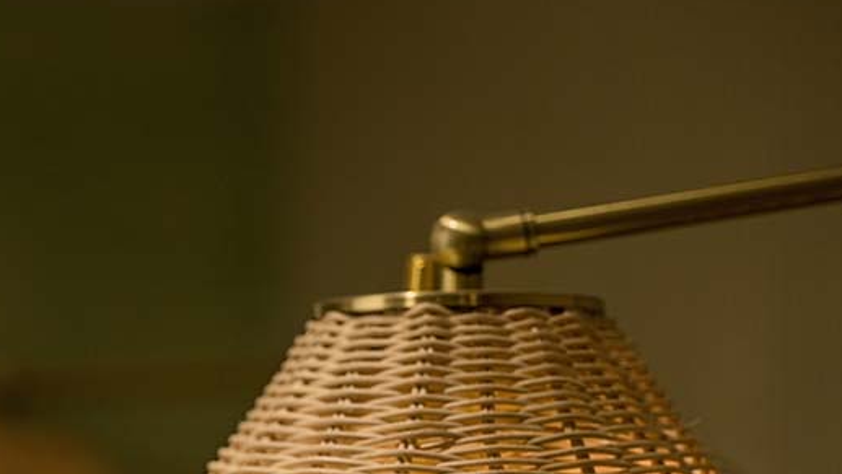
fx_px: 5426
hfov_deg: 8.9
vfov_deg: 5.0
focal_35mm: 243
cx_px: 215
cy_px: 476
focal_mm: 125
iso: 450
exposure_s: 1/200
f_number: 2.8
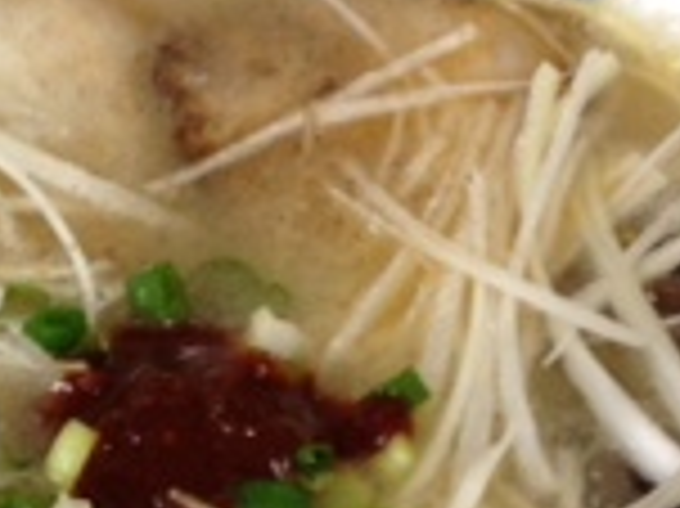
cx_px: 63
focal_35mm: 140
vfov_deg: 10.6
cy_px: 400
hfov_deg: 14.0
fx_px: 2748
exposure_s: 1/20
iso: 50
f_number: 2.4
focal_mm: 4.12
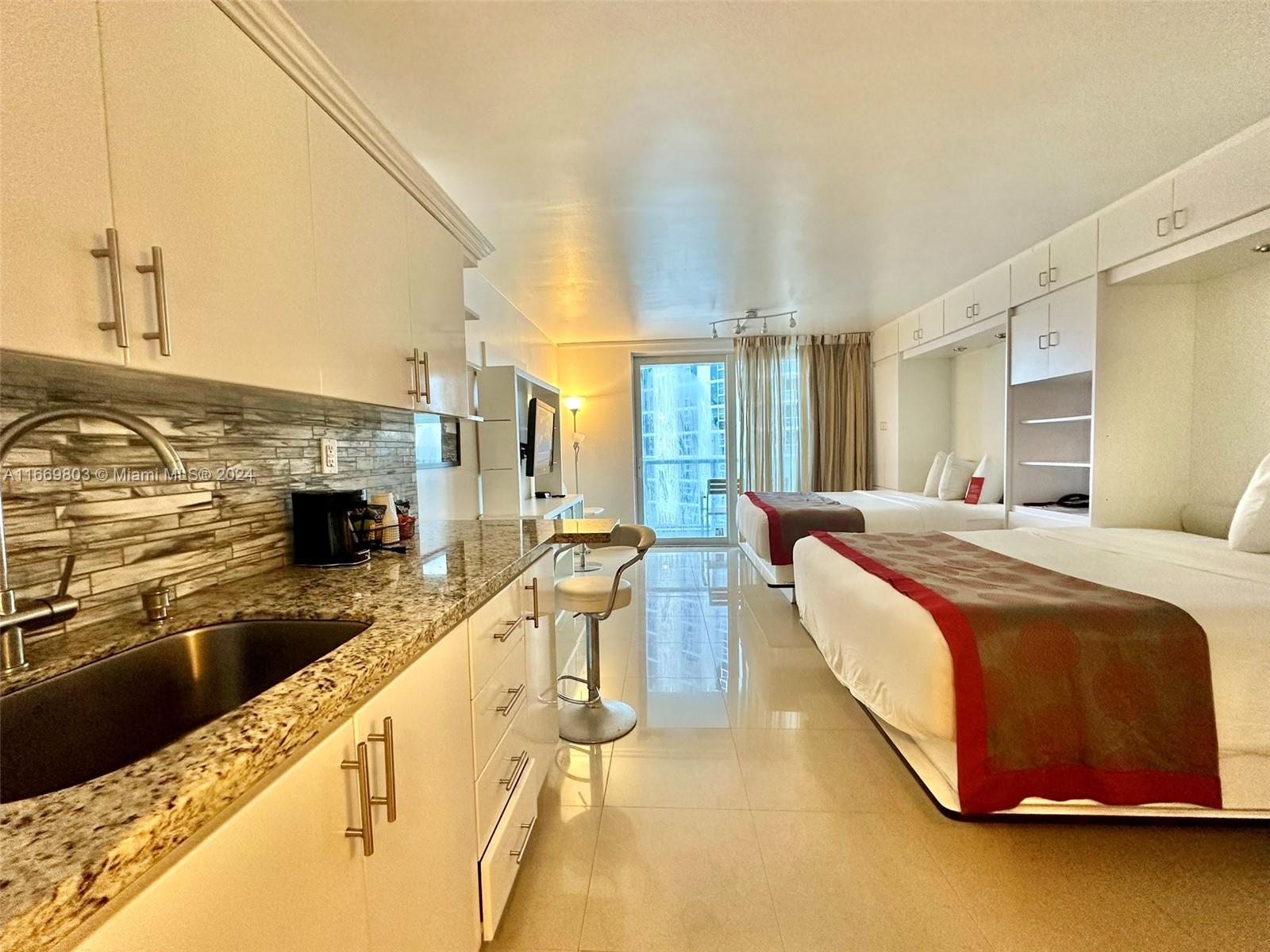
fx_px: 514
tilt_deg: -3.3
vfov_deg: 85.7
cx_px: 635
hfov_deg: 102.1
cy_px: 476
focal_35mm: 14
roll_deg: +1.1
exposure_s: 1/60
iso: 160
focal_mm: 2.22
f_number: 2.2
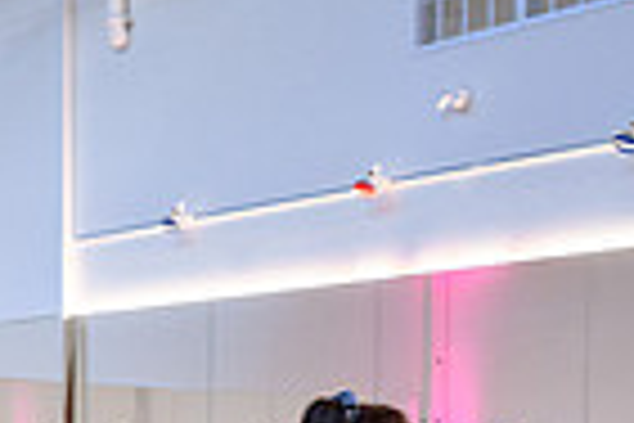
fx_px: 1743
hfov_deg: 20.1
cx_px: 36
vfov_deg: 13.4
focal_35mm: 99
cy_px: 524
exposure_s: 1/100
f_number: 2.8
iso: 1600
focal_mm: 24
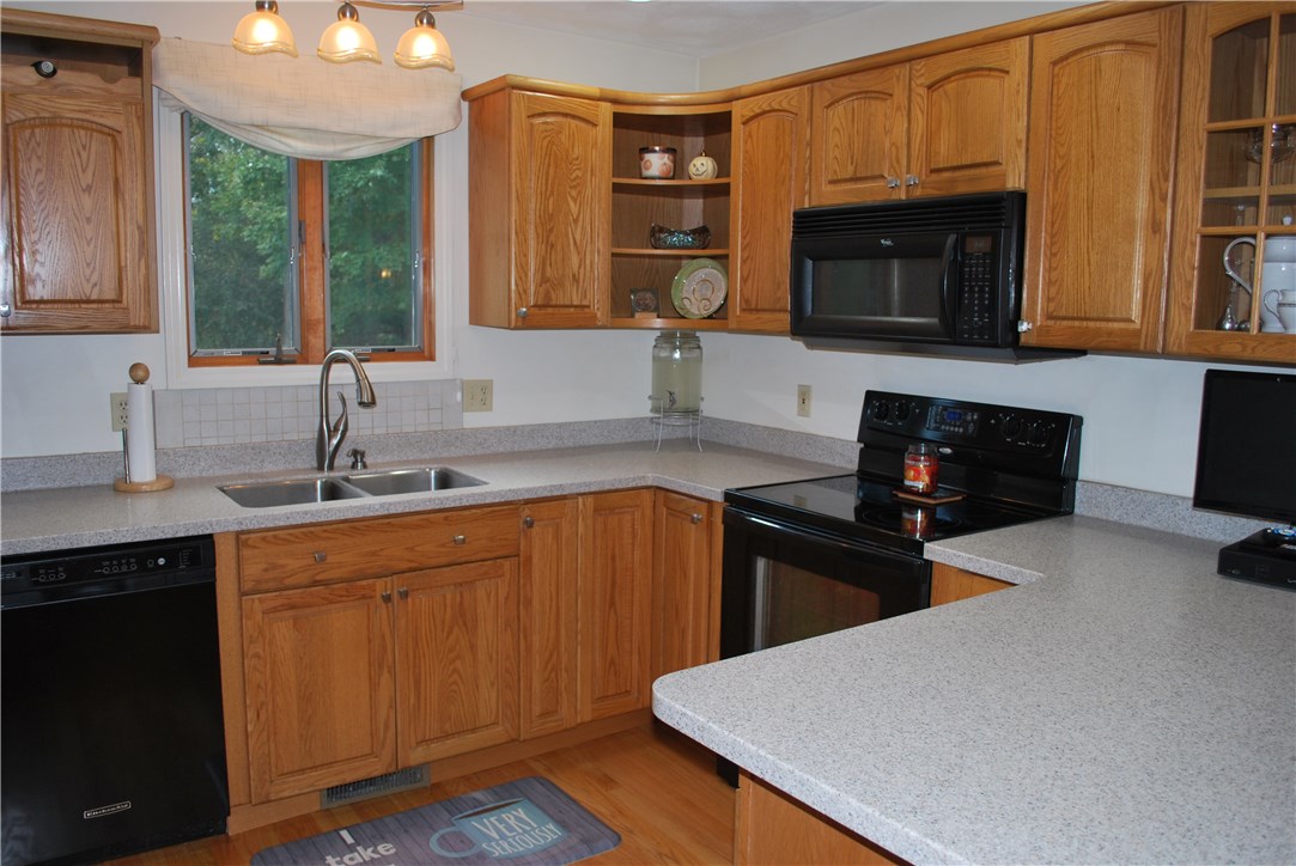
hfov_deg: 67.3
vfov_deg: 48.0
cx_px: 648
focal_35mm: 27
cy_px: 433
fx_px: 973
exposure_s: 1/60
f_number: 3.5
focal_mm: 18
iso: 200
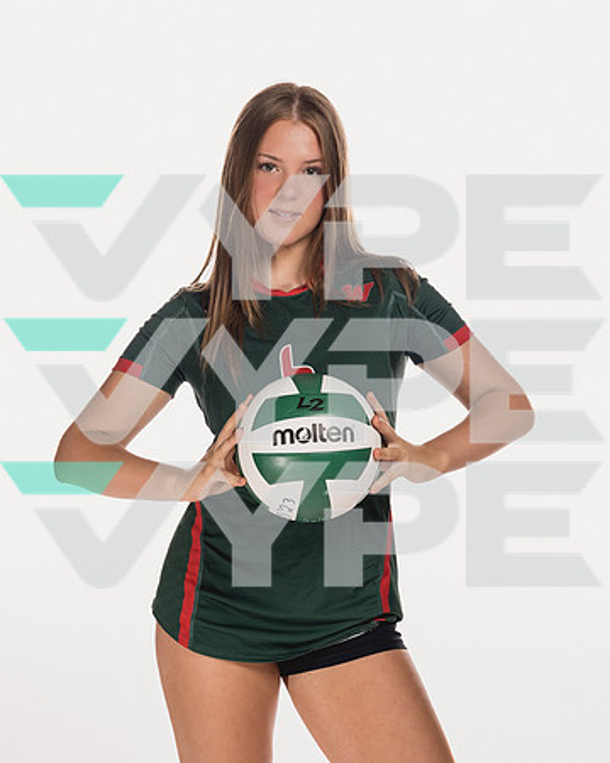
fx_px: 2296
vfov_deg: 18.9
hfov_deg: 15.1
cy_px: 371
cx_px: 306
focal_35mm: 102
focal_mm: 70
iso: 400
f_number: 5.6
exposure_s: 1/250
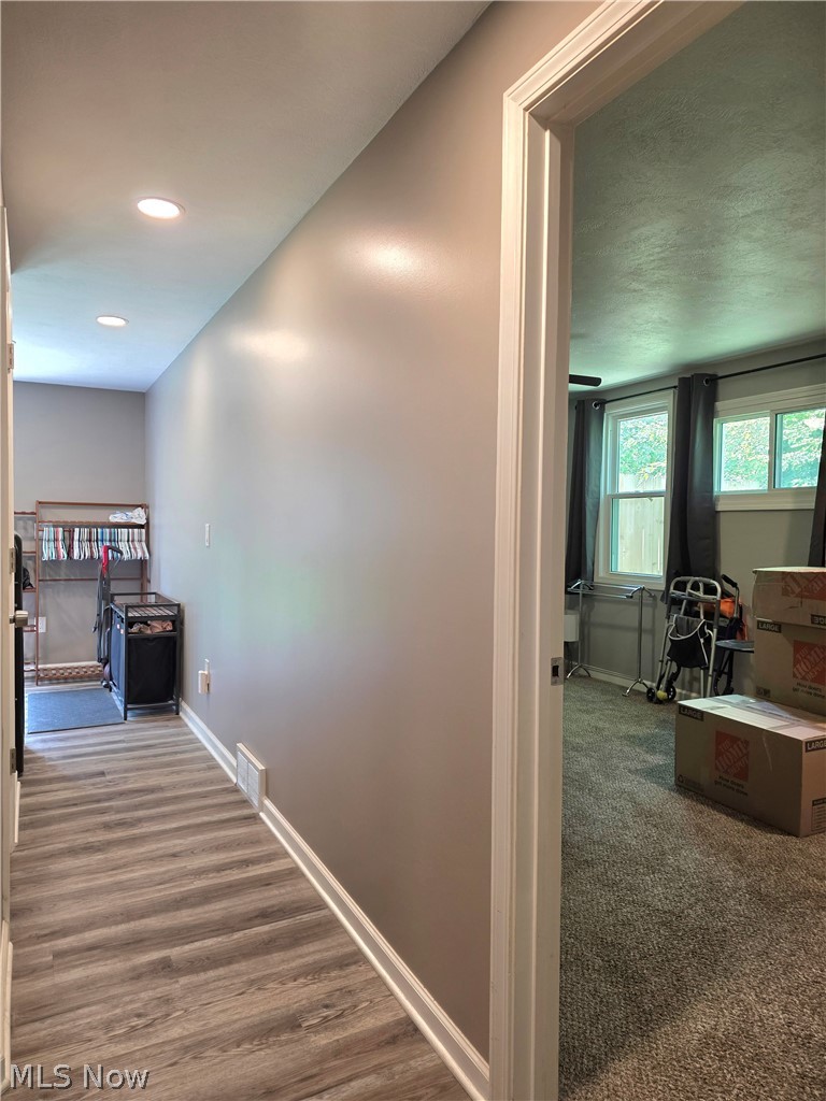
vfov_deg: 73.9
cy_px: 550
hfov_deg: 58.9
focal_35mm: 23
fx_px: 732
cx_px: 413
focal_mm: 6.25
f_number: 1.7
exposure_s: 1/120
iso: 160
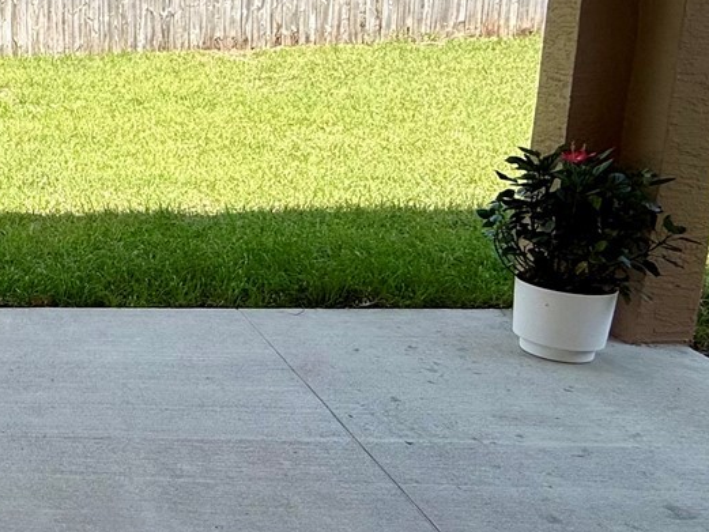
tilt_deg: -11.6
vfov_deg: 33.2
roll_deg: +2.4
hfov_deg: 34.6
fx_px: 881
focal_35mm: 43
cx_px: -150
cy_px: 159
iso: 50
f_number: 2.2
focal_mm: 2.22
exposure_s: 1/1017
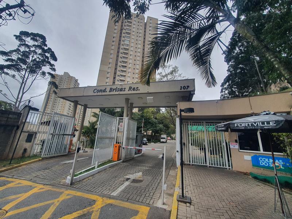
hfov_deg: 106.2
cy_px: 110
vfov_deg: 89.9
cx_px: 146
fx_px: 110
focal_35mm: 13
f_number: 2.2
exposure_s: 1/502
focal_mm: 1.8
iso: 50
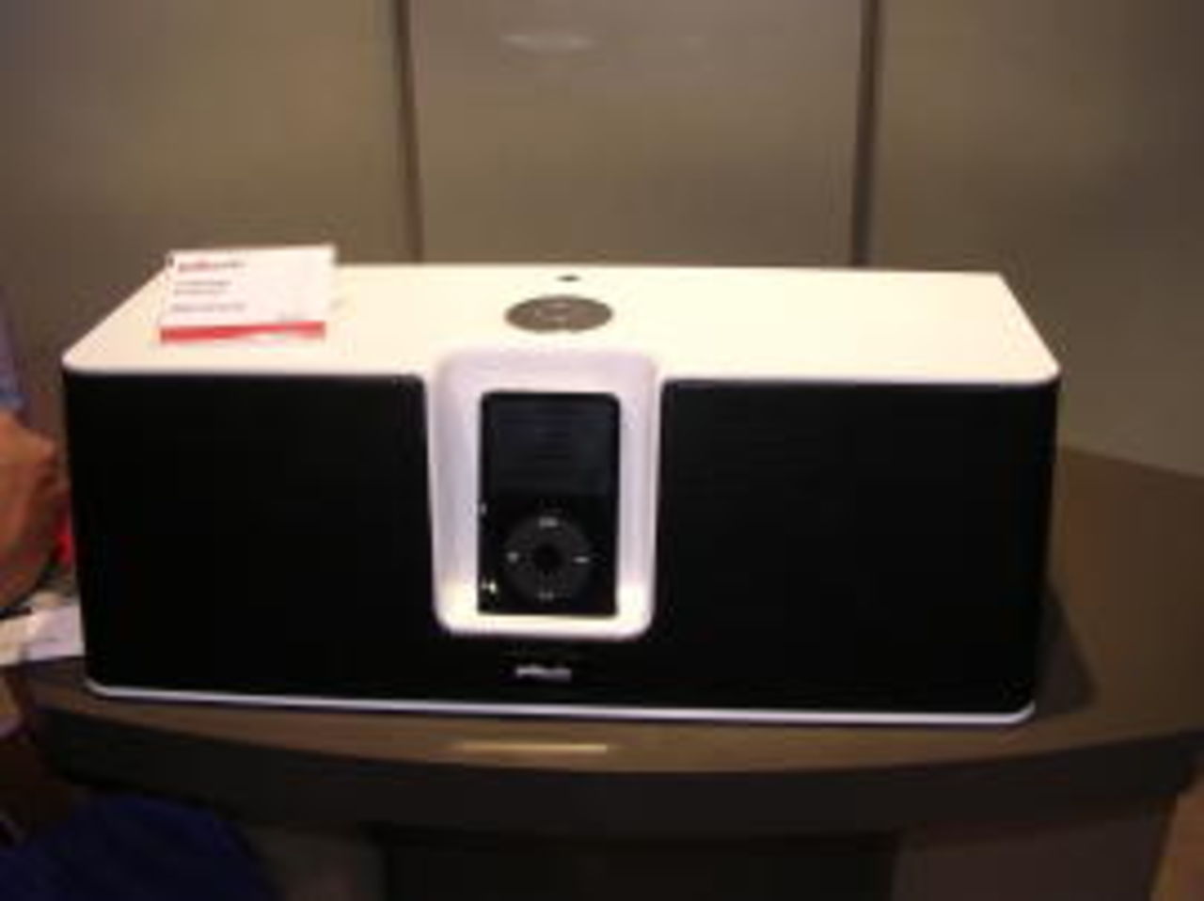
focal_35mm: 38
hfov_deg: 49.0
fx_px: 1321
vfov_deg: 37.7
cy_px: 450
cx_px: 602
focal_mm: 5.8
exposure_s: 1/30
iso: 100
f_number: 2.8
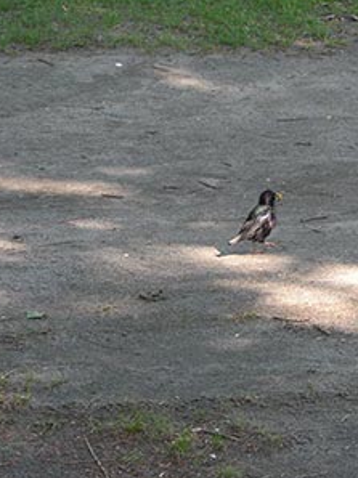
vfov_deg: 13.6
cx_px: 244
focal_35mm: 145
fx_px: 2002
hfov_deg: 10.2
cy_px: 239
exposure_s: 1/160
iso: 200
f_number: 5.3
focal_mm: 18.9
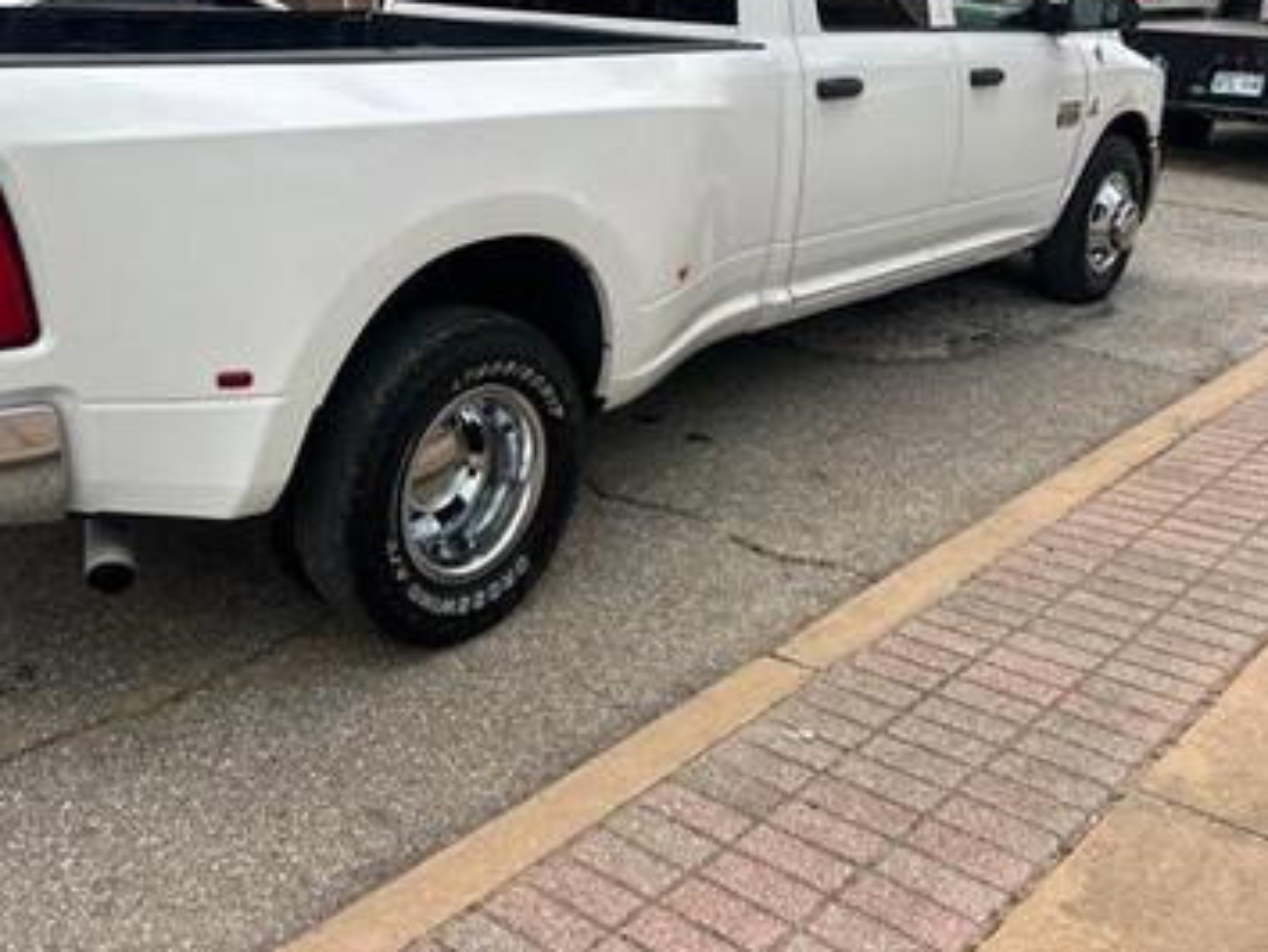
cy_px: 279
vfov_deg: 38.0
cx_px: 469
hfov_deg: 49.6
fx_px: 1356
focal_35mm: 37
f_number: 1.5
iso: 50
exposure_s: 1/539
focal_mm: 5.7
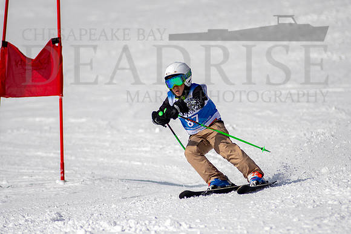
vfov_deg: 2.5
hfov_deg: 3.7
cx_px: 189
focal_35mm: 557
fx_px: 5433
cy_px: 142
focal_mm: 300
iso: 100
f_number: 2.8
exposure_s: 1/8000
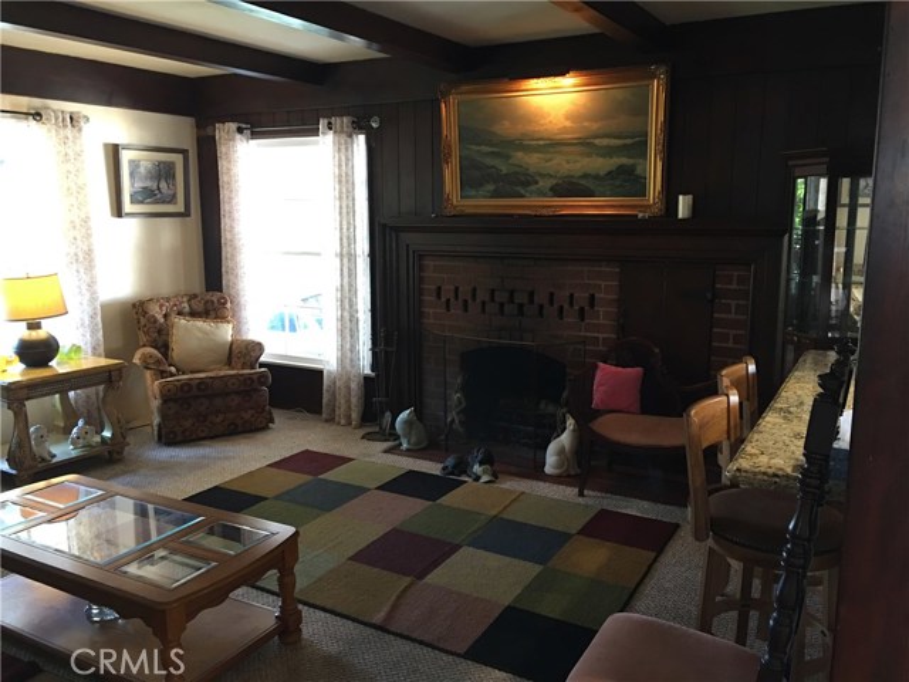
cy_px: 341
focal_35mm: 29
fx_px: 762
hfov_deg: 61.7
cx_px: 454
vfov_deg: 48.2
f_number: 2.2
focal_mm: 4.15
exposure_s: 1/15
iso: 100
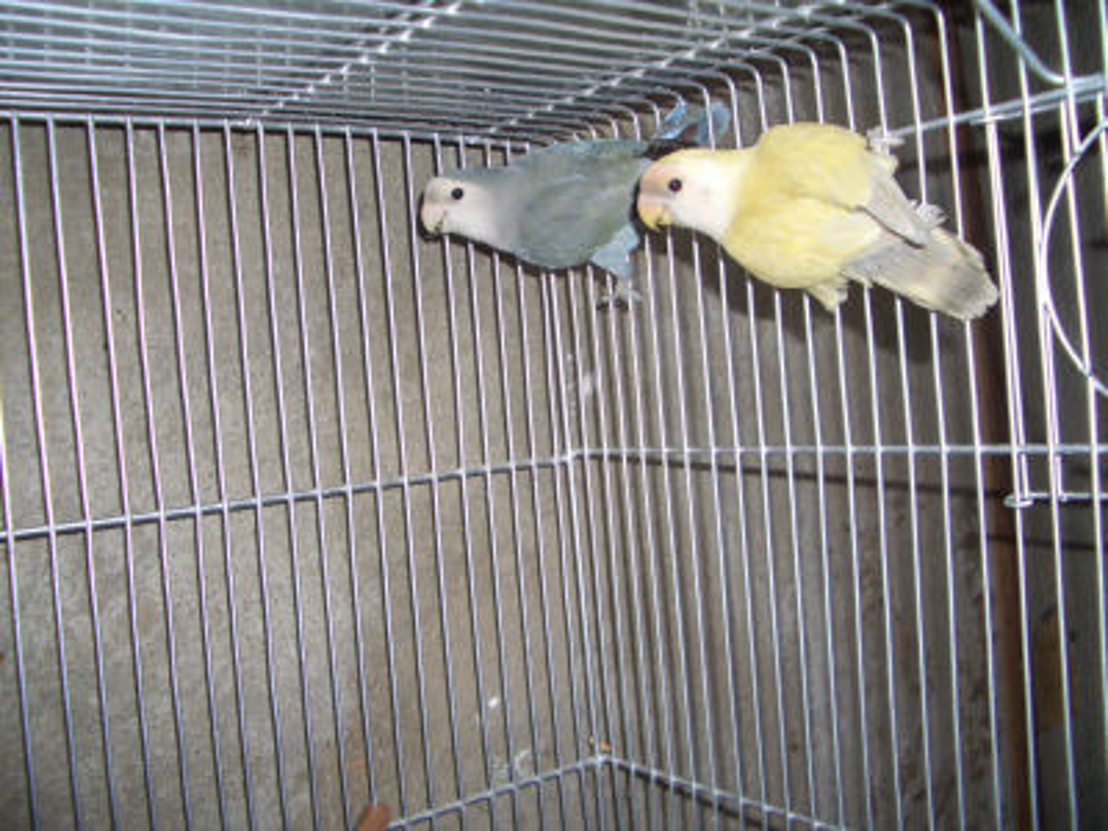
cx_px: 554
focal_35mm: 35
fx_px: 1120
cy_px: 416
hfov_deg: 52.6
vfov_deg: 40.7
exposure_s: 1/60
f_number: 2.6
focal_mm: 5.8
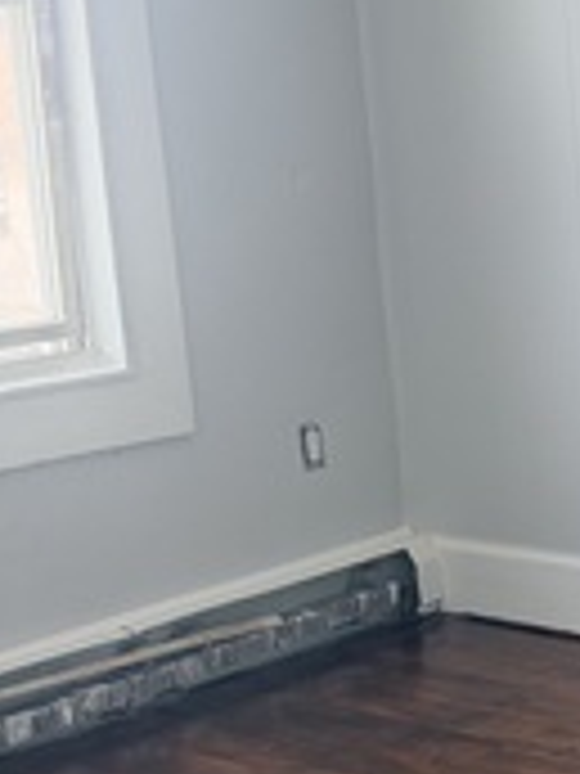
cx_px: 890
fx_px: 2078
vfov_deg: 21.0
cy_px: 547
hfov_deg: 14.7
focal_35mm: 93
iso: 100
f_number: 1.78
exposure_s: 1/120
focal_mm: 6.76
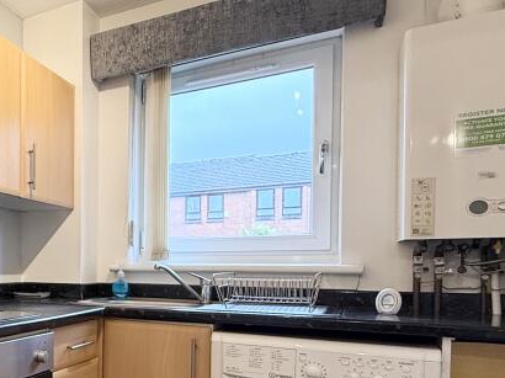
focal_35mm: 35
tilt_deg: -1.2
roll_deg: +0.2
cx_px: -14
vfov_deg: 39.7
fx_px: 510
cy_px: 276
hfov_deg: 43.9
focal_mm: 2.22
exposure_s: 1/100
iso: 160
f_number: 2.2
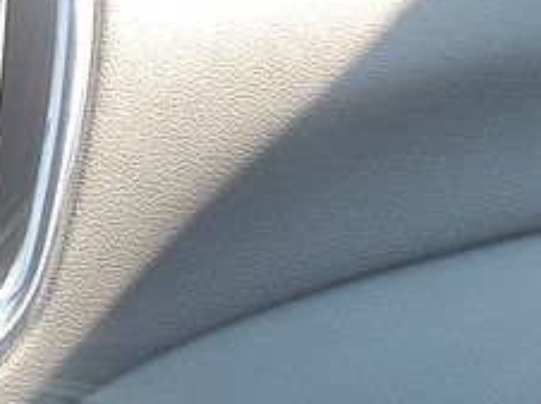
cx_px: -780
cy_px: 576
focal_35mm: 170
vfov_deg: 8.5
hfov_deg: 10.1
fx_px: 2654
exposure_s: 1/119
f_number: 1.8
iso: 87
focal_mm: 6.7
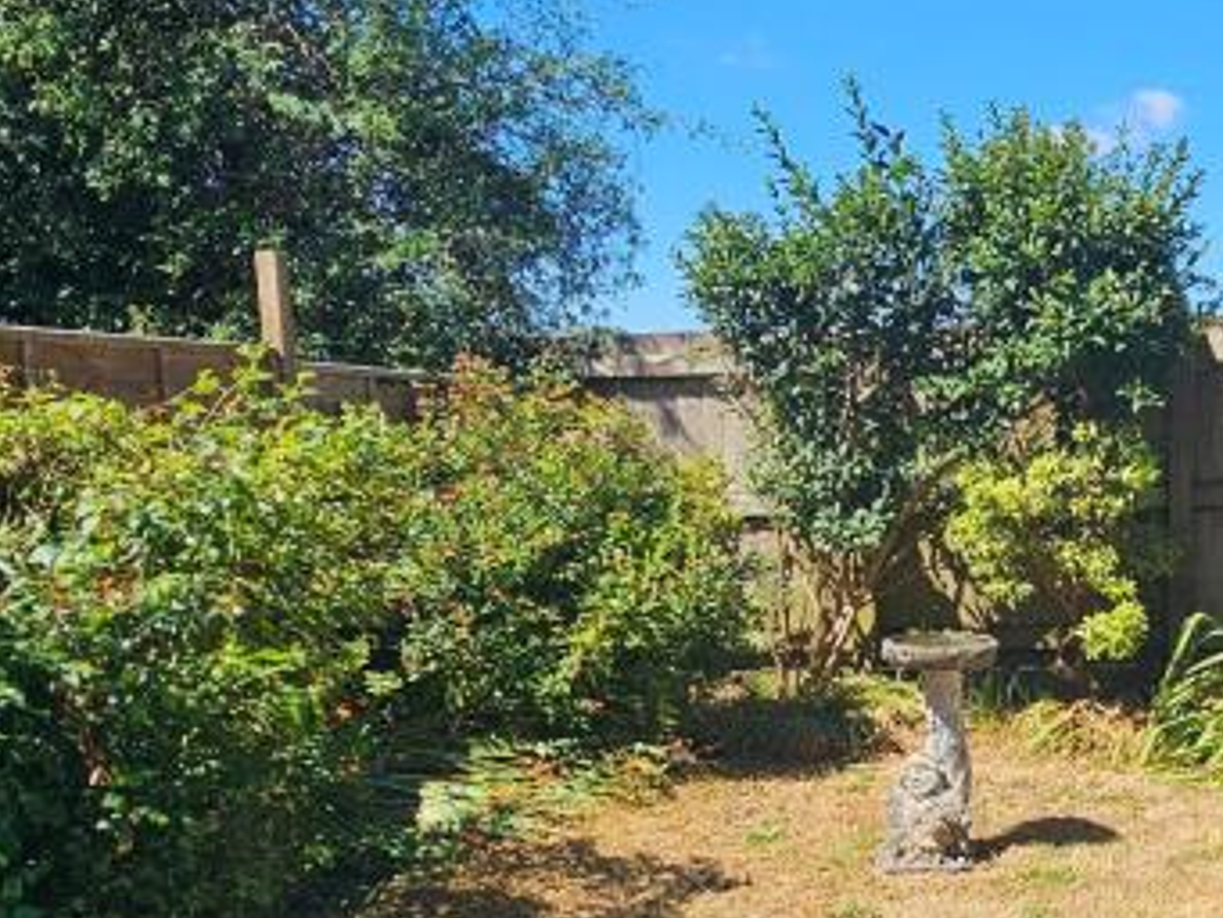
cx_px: 1029
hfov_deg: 44.7
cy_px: 671
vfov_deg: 36.1
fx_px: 1378
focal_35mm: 39
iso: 50
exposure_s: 1/1546
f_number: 2.2
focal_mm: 2.2
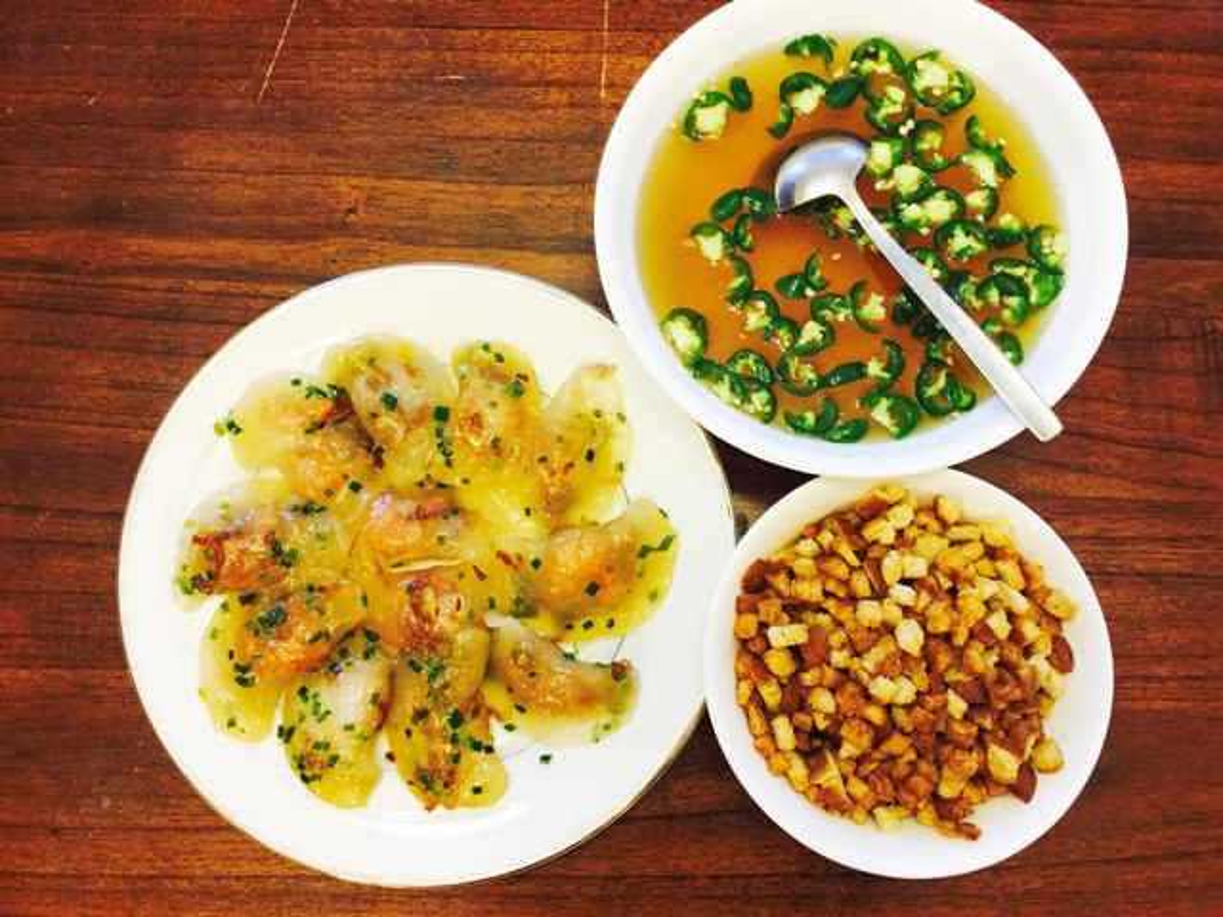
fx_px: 1025
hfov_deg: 61.7
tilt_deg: -81.4
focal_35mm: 29
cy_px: 458
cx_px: 612
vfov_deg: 48.2
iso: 100
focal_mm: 4.15
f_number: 2.2
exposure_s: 1/15
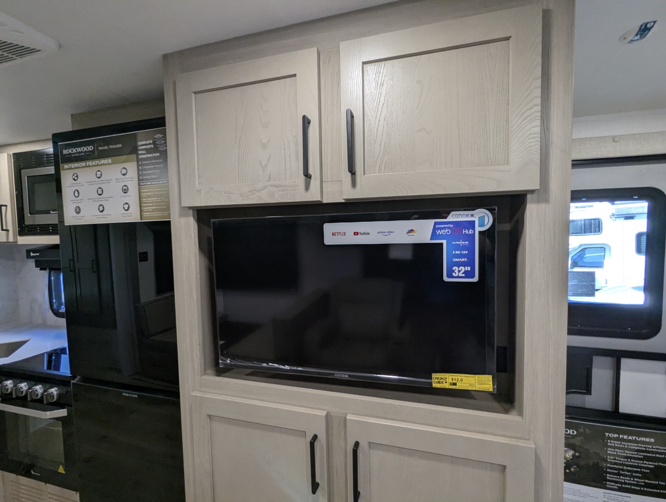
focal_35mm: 16
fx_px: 308
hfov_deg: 94.4
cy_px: 251
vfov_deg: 78.2
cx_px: 333
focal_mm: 2.35
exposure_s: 1/103
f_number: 2.2
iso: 160
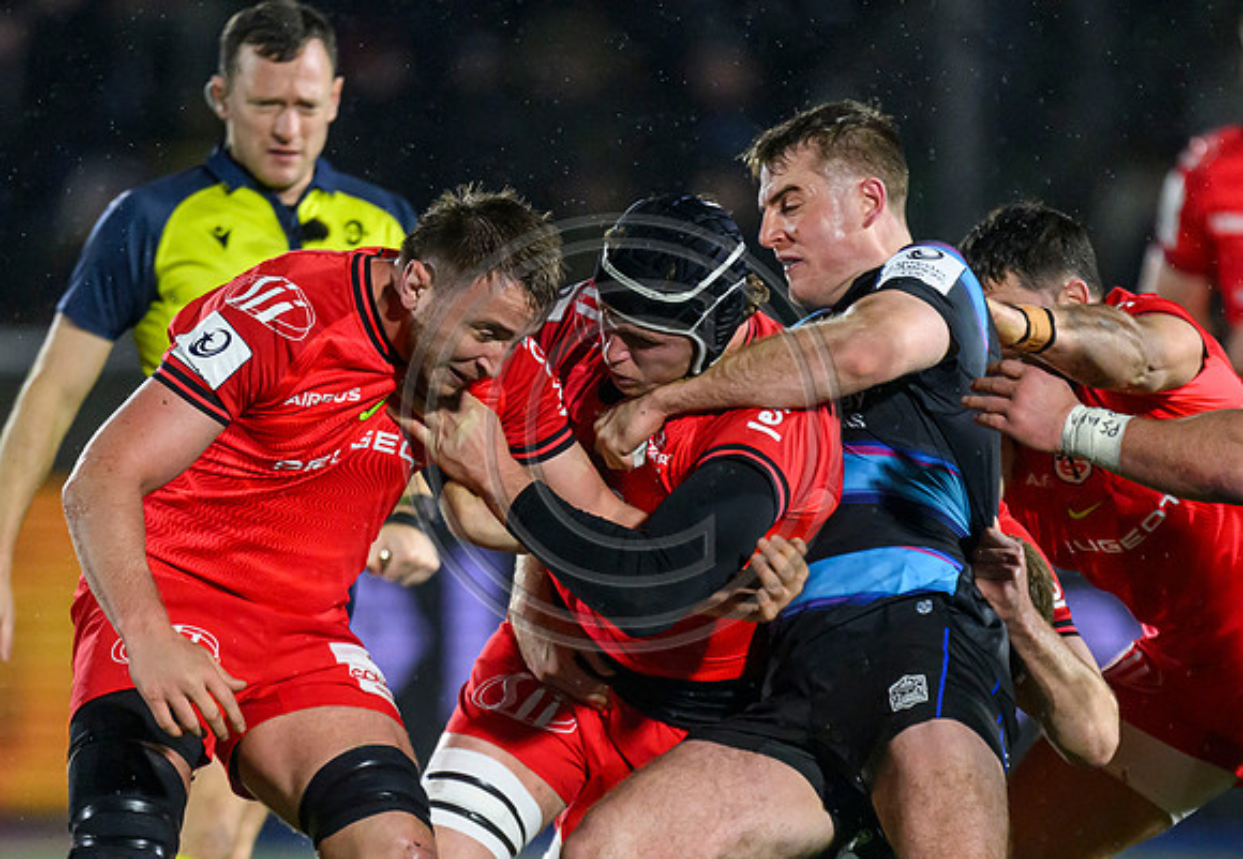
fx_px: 34253
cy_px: 734
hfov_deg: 2.1
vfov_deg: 1.4
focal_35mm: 981
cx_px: 541
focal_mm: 560
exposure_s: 1/1250
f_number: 4
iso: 5000
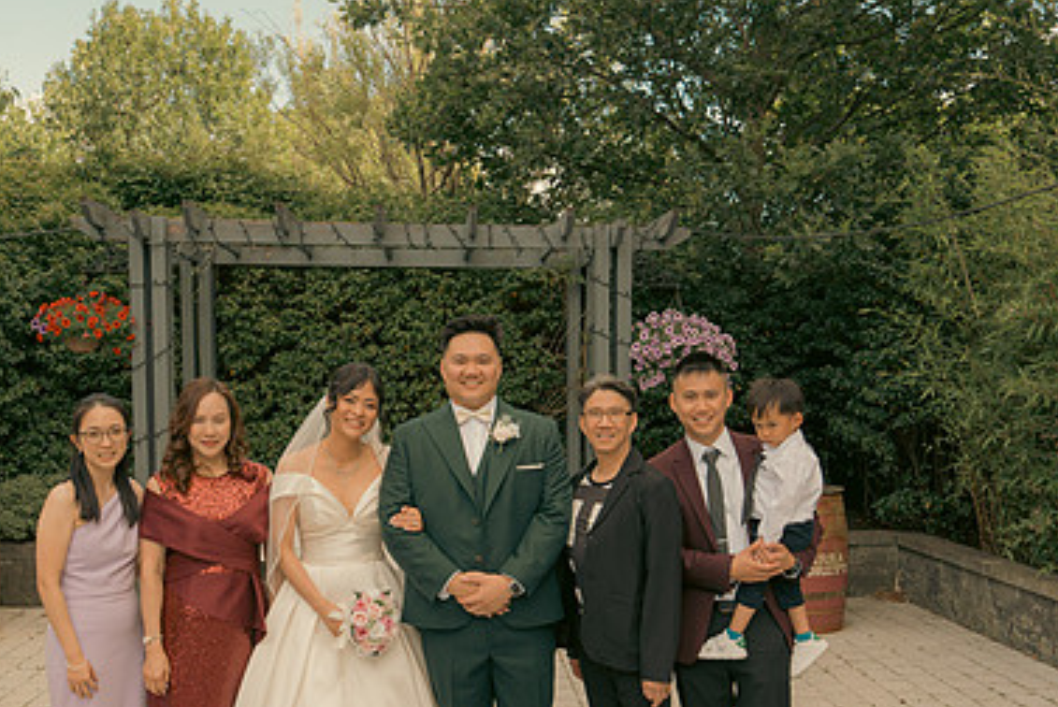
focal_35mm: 40
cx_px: 432
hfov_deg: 48.2
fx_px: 1176
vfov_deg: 33.2
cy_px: 462
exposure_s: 1/160
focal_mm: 26
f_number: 5.6
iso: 125
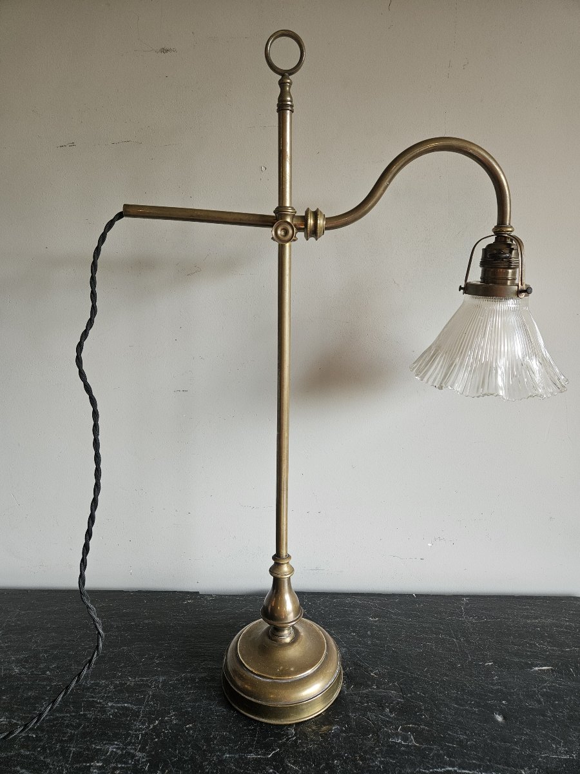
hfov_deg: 58.9
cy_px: 387
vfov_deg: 73.9
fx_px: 514
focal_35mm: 23
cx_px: 290
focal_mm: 5.4
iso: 80
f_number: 1.8
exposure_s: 1/100
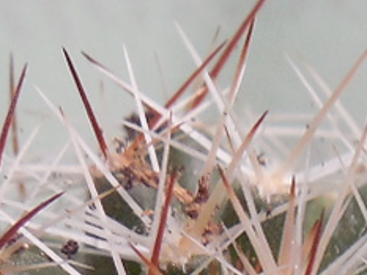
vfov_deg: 6.6
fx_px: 2259
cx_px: 361
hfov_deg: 9.2
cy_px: 709
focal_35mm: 213
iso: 125
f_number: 3.6
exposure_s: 1/60
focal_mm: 5.6
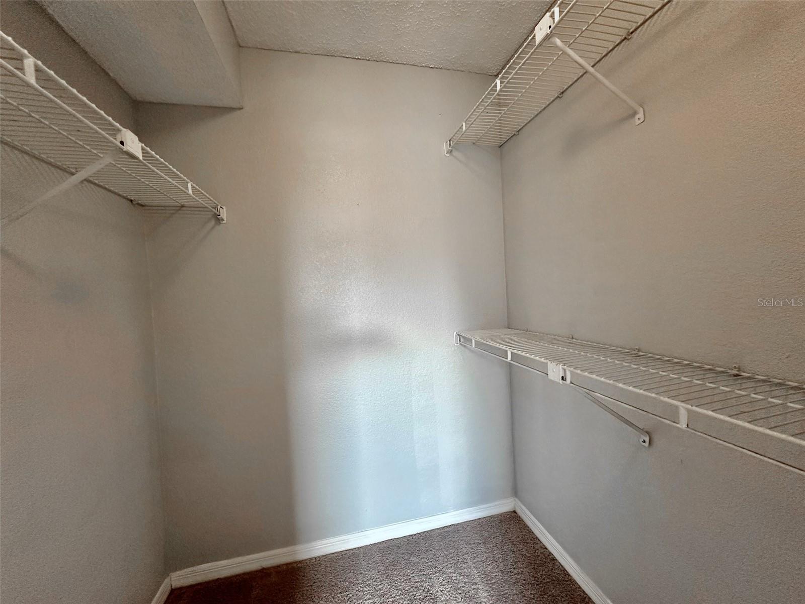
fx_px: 326
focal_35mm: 14
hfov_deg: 102.1
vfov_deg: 85.7
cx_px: 402
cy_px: 302
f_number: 2.2
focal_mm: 2.22
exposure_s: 1/60
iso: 200
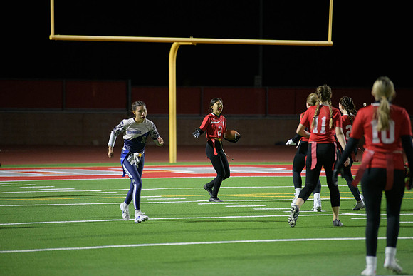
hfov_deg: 10.3
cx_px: 206
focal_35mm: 200
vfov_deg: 6.9
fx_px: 2295
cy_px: 138
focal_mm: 200
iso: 4500
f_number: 2.8
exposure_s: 1/640
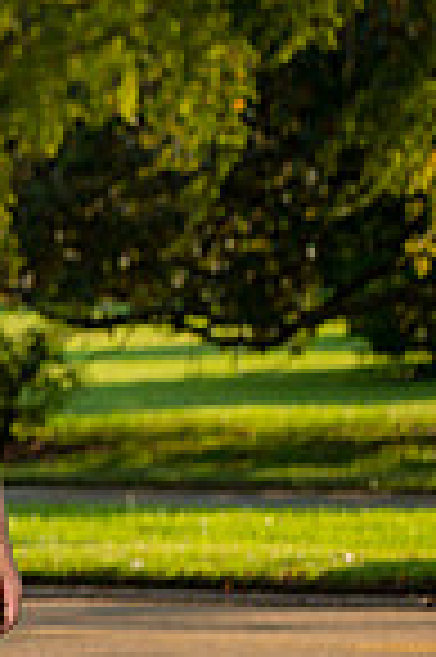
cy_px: 540
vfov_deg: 7.4
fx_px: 5044
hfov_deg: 4.9
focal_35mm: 277
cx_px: -222
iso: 100
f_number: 5.6
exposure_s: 1/250
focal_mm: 90
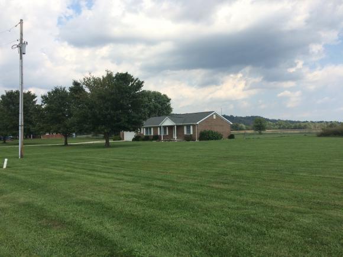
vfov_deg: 48.2
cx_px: 172
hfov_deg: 61.7
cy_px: 128
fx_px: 287
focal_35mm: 29
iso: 32
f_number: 2.2
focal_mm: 4.15
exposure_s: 1/2160
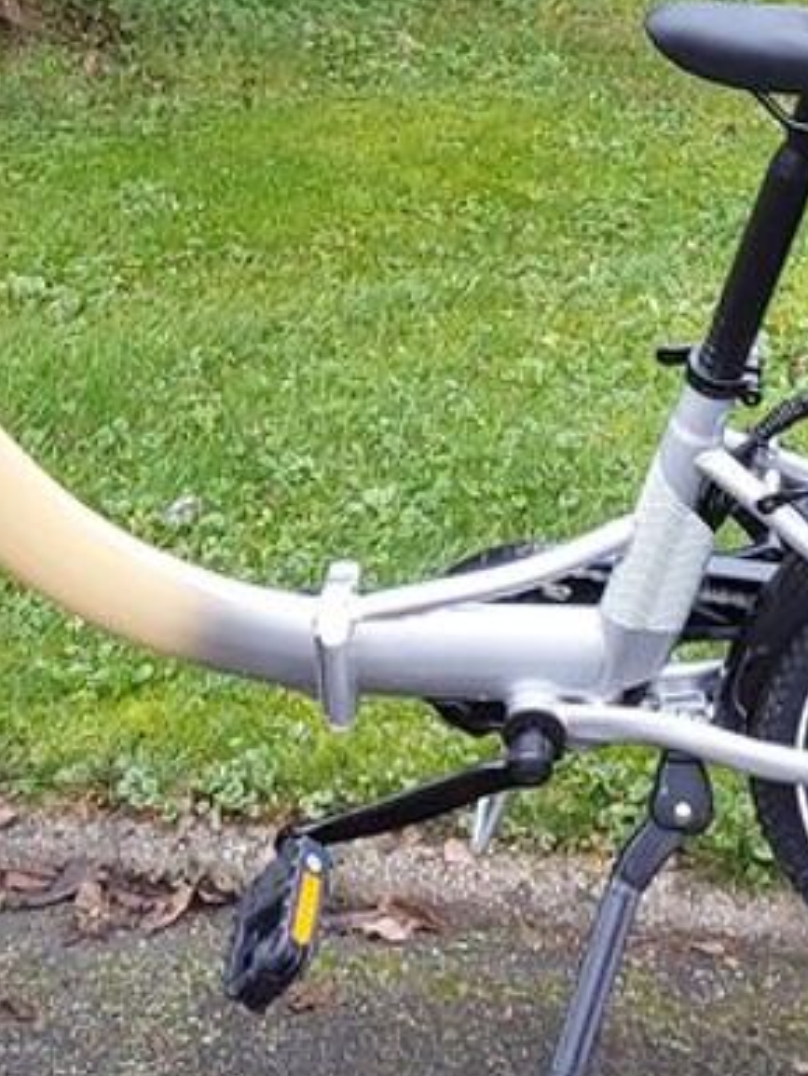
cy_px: -29
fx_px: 3017
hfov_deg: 15.2
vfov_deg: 19.6
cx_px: 545
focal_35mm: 97
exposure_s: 1/100
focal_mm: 2.91
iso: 64
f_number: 1.9
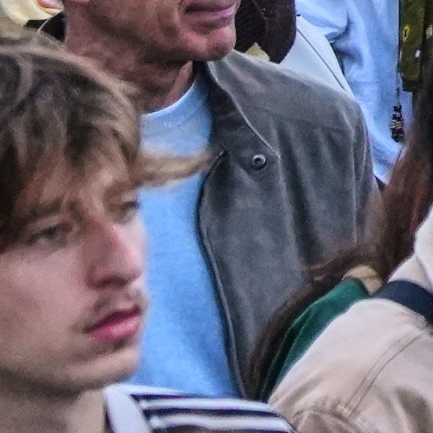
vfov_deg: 3.4
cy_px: -1143
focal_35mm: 503
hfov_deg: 3.3
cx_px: 2038
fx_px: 7118
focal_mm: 51
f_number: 3.2
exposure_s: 1/1600
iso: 1000
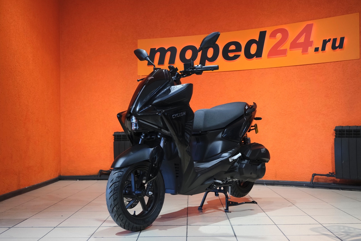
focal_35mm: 41
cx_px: 180
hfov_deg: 47.4
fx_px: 411
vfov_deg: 32.6
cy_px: 120
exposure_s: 1/100
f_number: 4
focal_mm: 27.5
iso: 1600
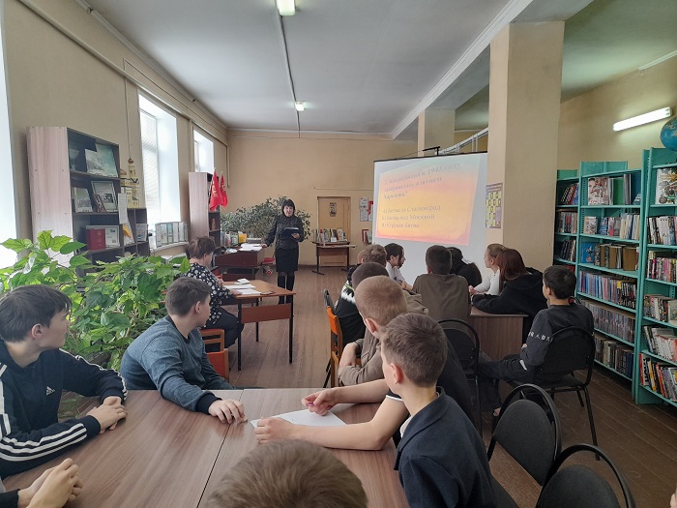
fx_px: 489
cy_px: 254
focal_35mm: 25
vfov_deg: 54.9
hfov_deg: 69.4
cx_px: 338
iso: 160
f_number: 2
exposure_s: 1/50
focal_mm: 4.6
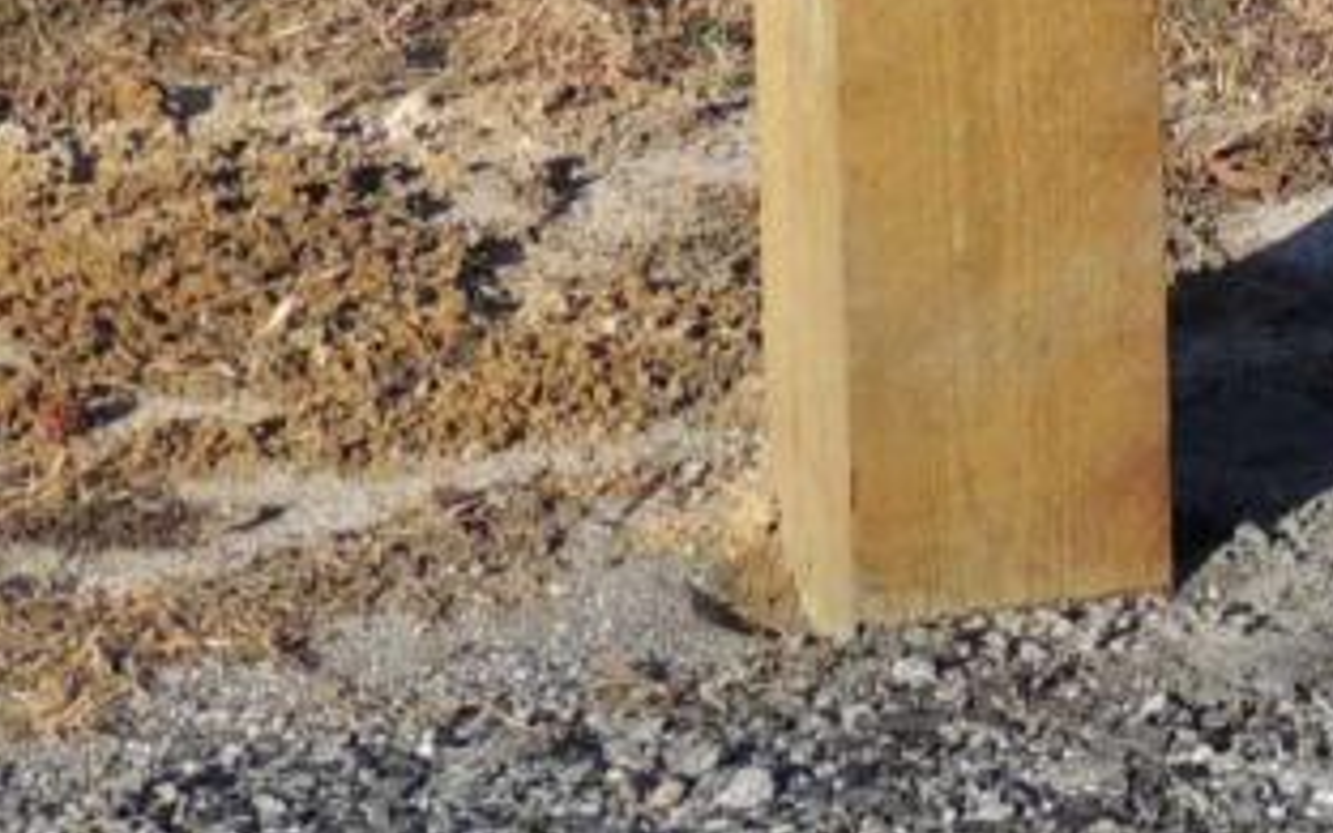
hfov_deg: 12.3
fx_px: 5922
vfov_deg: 7.6
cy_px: -1000
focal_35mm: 163
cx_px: 1944
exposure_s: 1/800
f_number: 3.3
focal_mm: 7.1
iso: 100
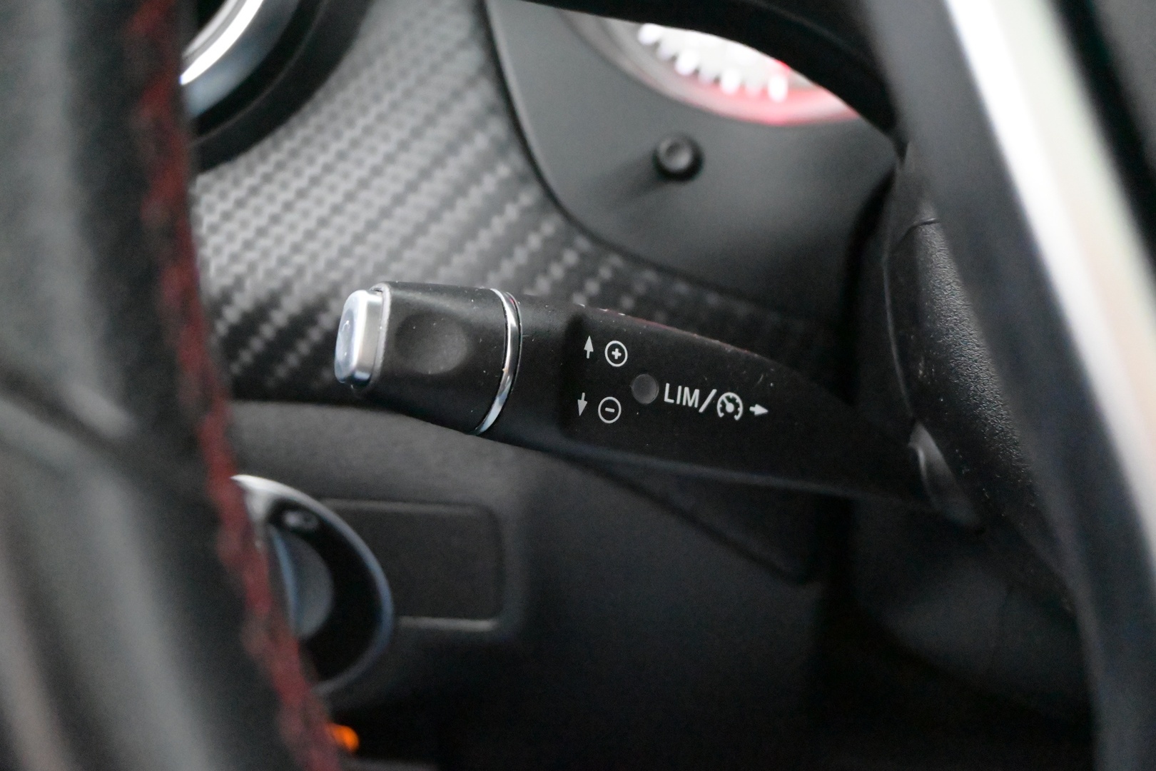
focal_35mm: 41
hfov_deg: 47.2
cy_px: 386
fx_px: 1324
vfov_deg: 32.4
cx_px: 578
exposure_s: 1/40
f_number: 4.5
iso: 22800
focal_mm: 27.5
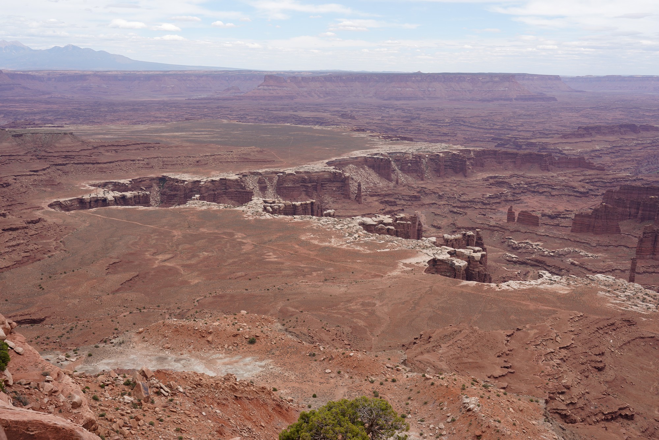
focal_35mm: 40
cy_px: 220
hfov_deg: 48.5
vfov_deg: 33.4
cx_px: 330
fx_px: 732
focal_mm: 40
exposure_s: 1/100
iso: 100
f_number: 13
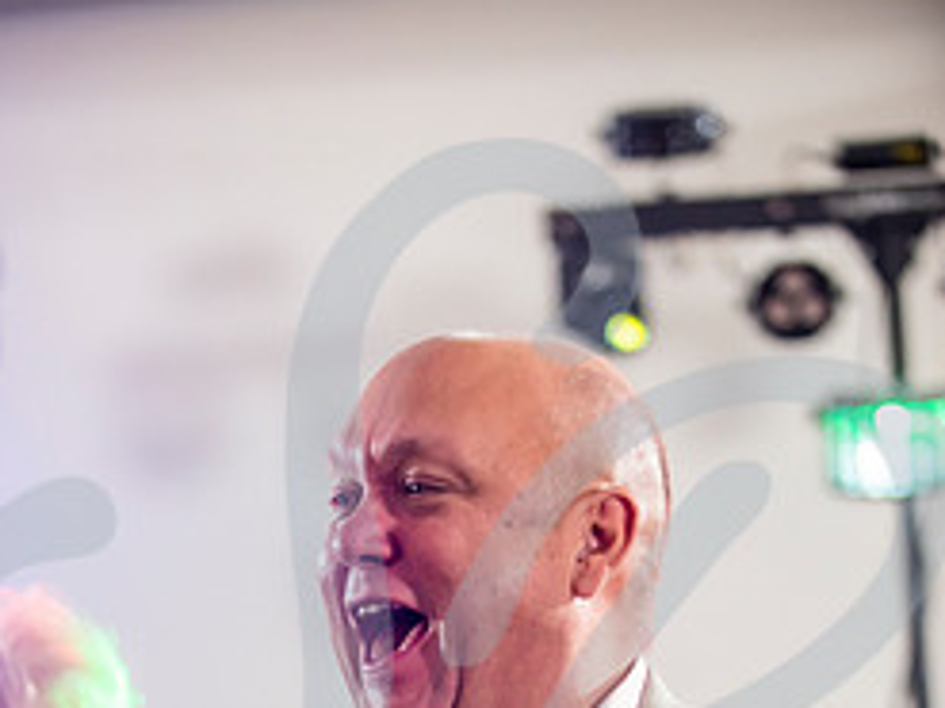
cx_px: 413
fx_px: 4693
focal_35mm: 172
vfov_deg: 8.6
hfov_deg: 11.5
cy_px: 785
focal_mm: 98
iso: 1600
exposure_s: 1/200
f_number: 2.8
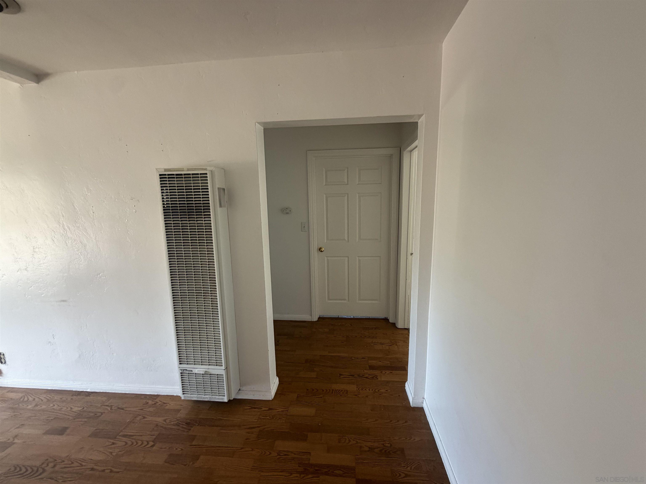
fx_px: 261
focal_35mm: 14
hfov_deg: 102.1
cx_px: 323
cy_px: 242
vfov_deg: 85.7
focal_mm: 2.22
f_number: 2.2
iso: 250
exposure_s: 1/121
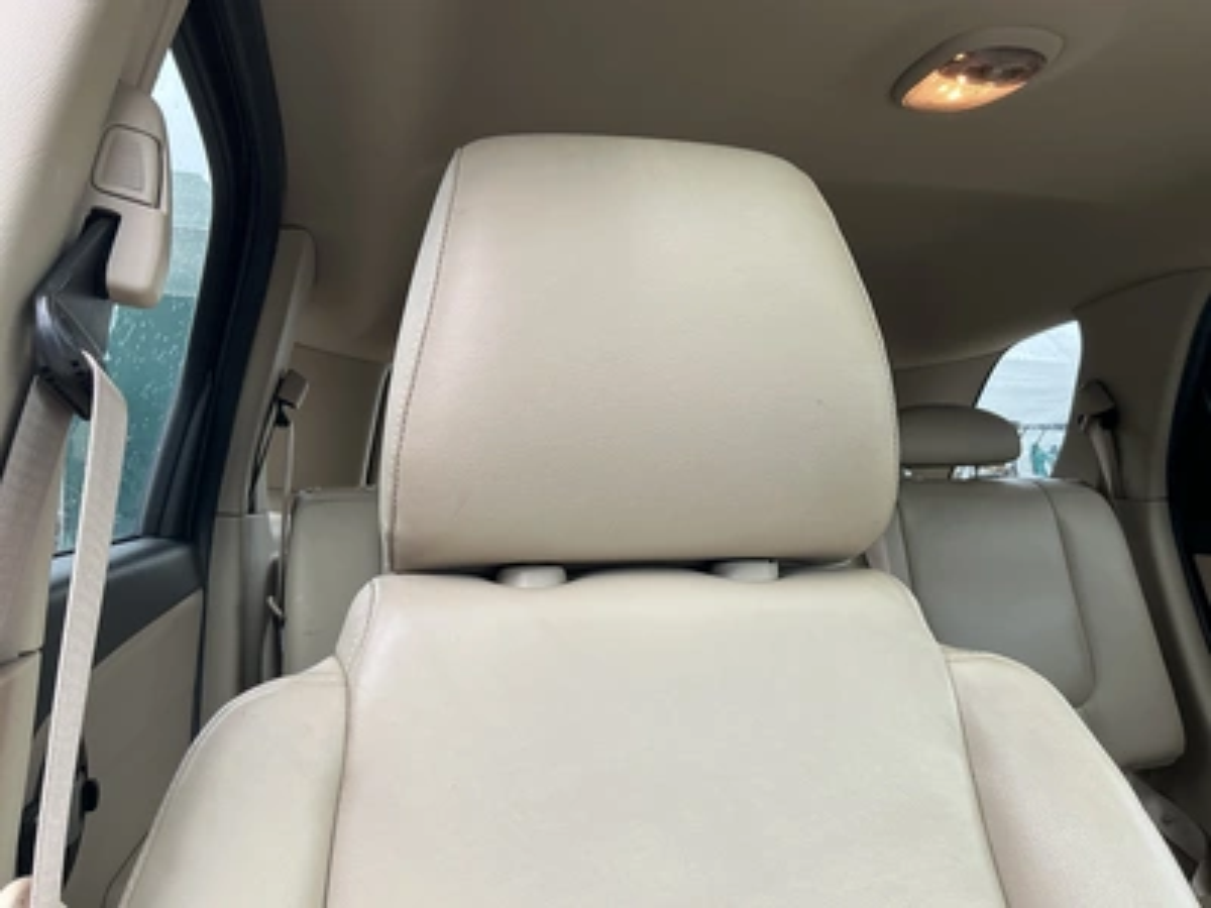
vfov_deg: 49.7
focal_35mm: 28
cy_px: 454
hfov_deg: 63.4
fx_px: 980
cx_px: 606
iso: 25
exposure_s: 1/129
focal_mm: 3
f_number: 1.8
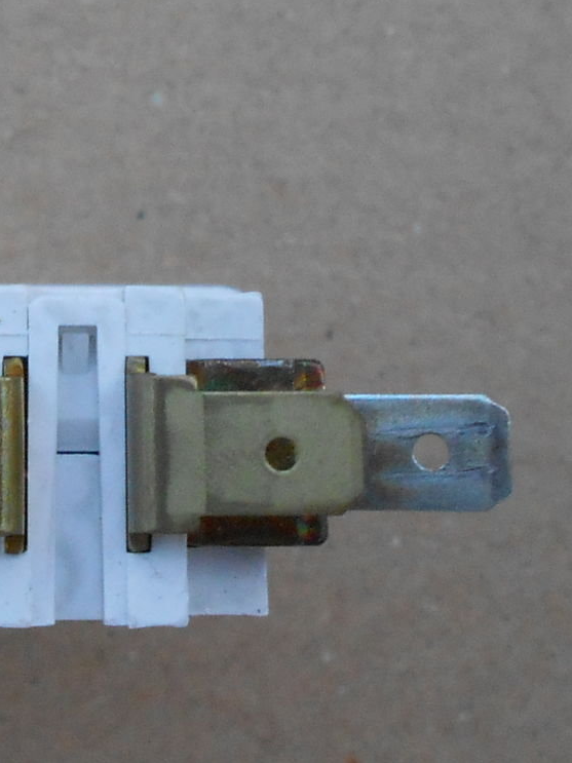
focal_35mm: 35
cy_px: 380
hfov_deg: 38.2
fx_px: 771
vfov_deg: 52.6
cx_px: 68
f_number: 3.5
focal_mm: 4.6
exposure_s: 1/25
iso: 400
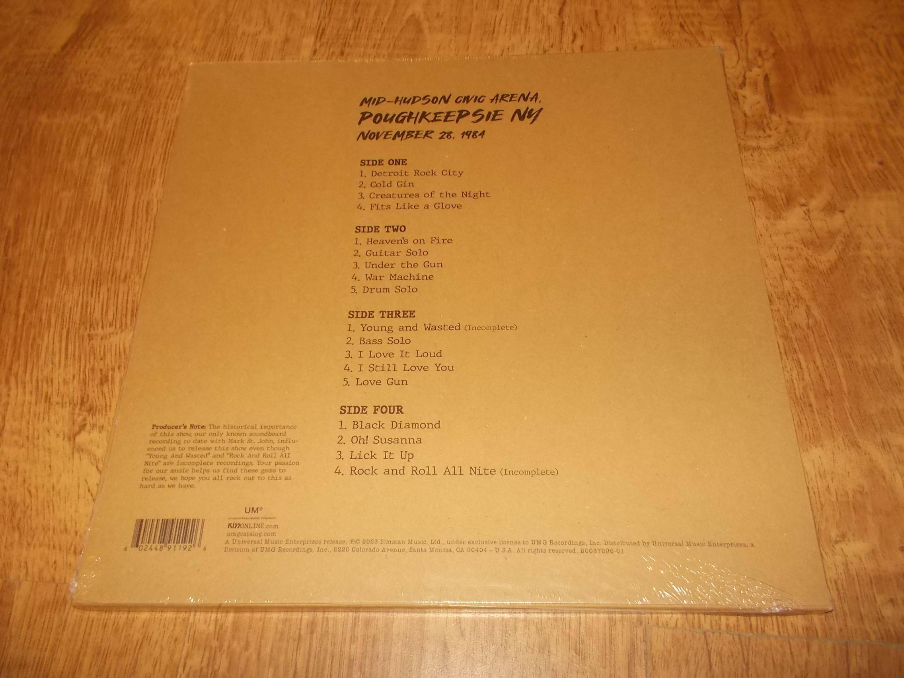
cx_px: 452
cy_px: 339
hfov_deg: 61.7
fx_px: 757
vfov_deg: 48.2
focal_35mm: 29
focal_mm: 4.1
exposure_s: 1/30
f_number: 3.3
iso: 200
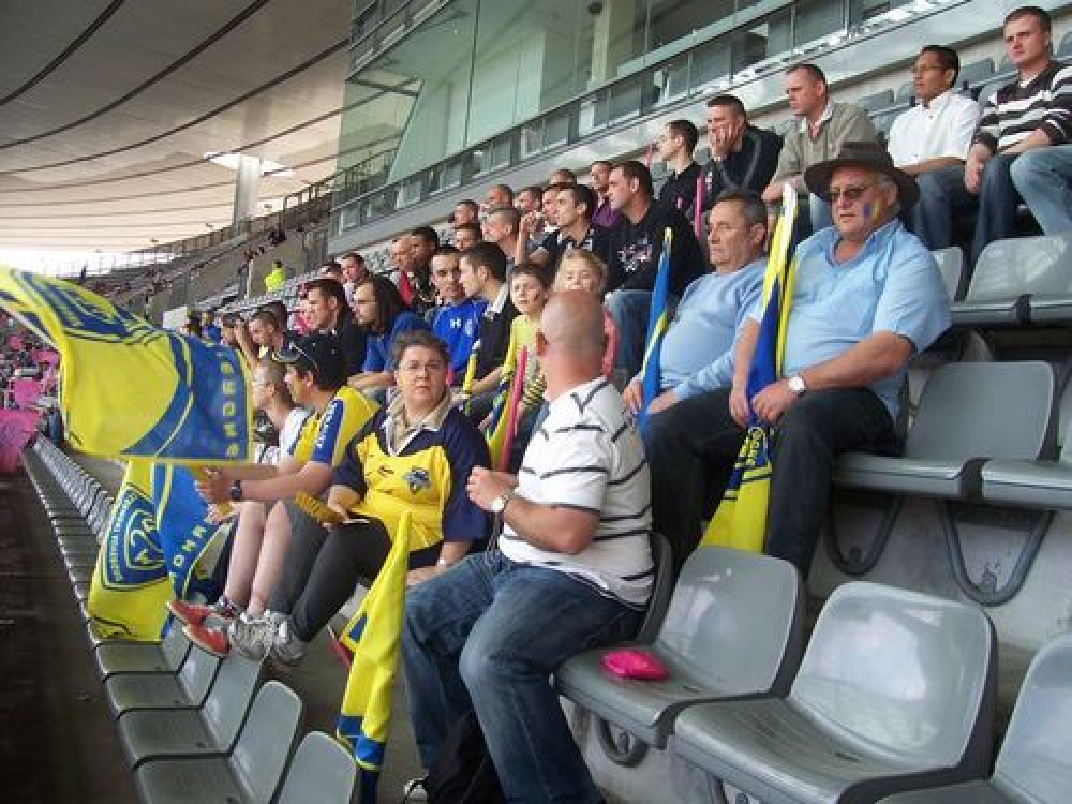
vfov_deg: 41.8
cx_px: 536
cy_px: 402
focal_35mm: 34
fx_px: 1053
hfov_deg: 54.0
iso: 80
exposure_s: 1/125
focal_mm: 5.6
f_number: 2.7
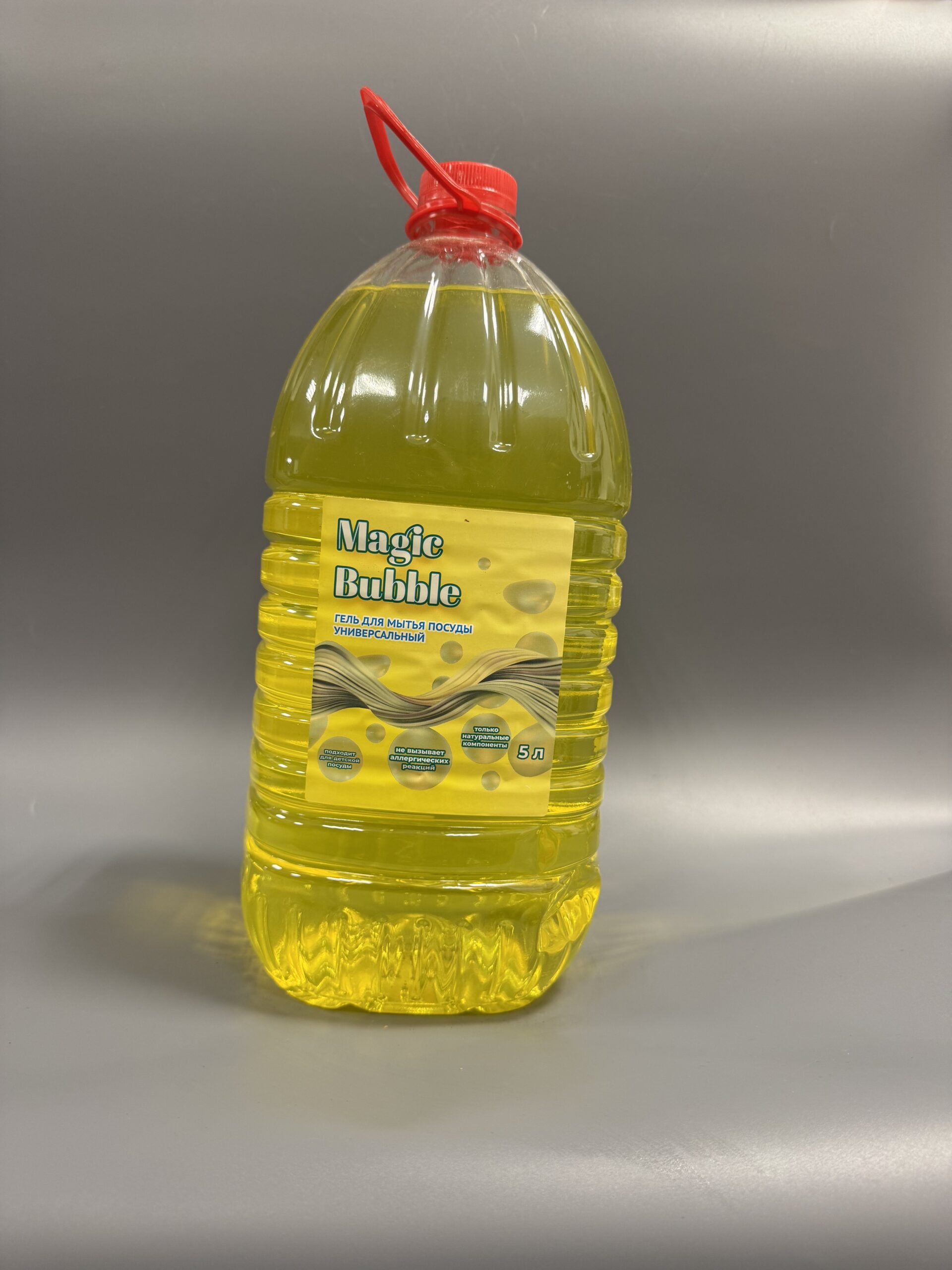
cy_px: 635
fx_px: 880
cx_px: 476
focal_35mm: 24
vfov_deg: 71.6
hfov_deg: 56.8
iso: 125
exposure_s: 1/50
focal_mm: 6.76
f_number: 1.78
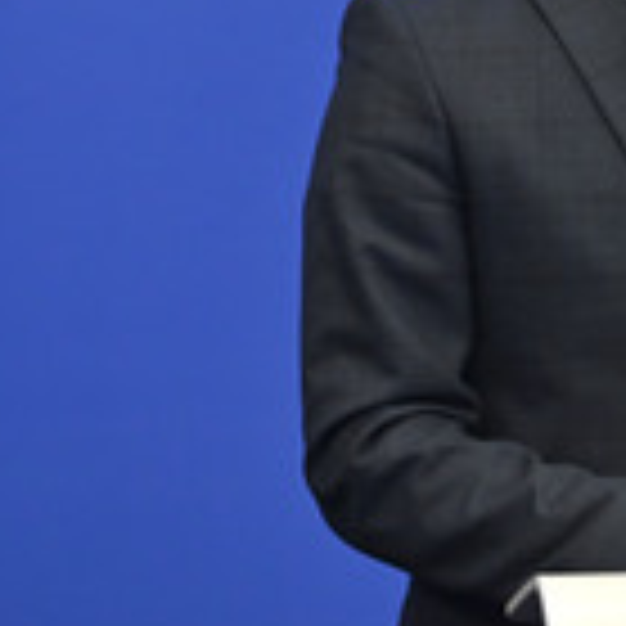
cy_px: 72
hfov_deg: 5.1
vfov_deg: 5.1
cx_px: 858
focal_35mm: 344
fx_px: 7038
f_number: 2.8
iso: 1600
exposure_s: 1/400
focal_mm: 125
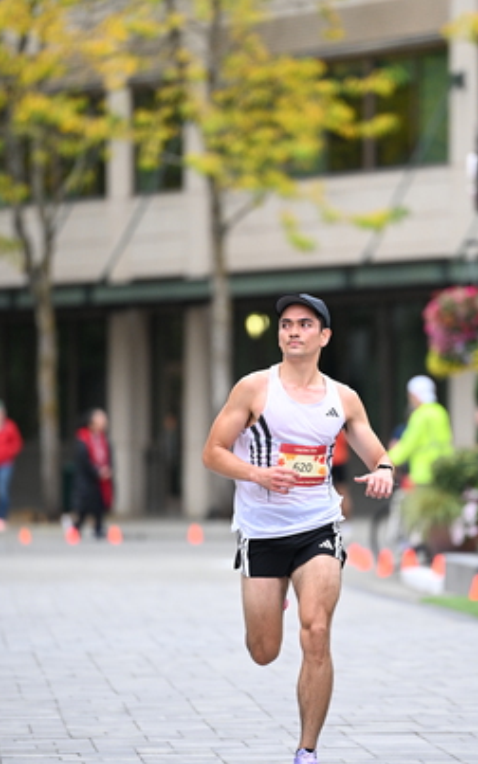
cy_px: 391
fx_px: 5792
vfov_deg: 7.6
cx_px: 335
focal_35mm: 278
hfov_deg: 4.7
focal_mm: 200
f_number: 2.8
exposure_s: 1/800
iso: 1600
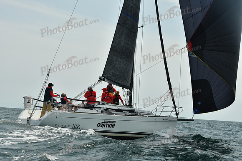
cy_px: 80
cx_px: 121
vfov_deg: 16.7
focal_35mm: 82
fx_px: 551
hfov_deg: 24.8
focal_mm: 82
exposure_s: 1/1250
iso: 320
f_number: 9
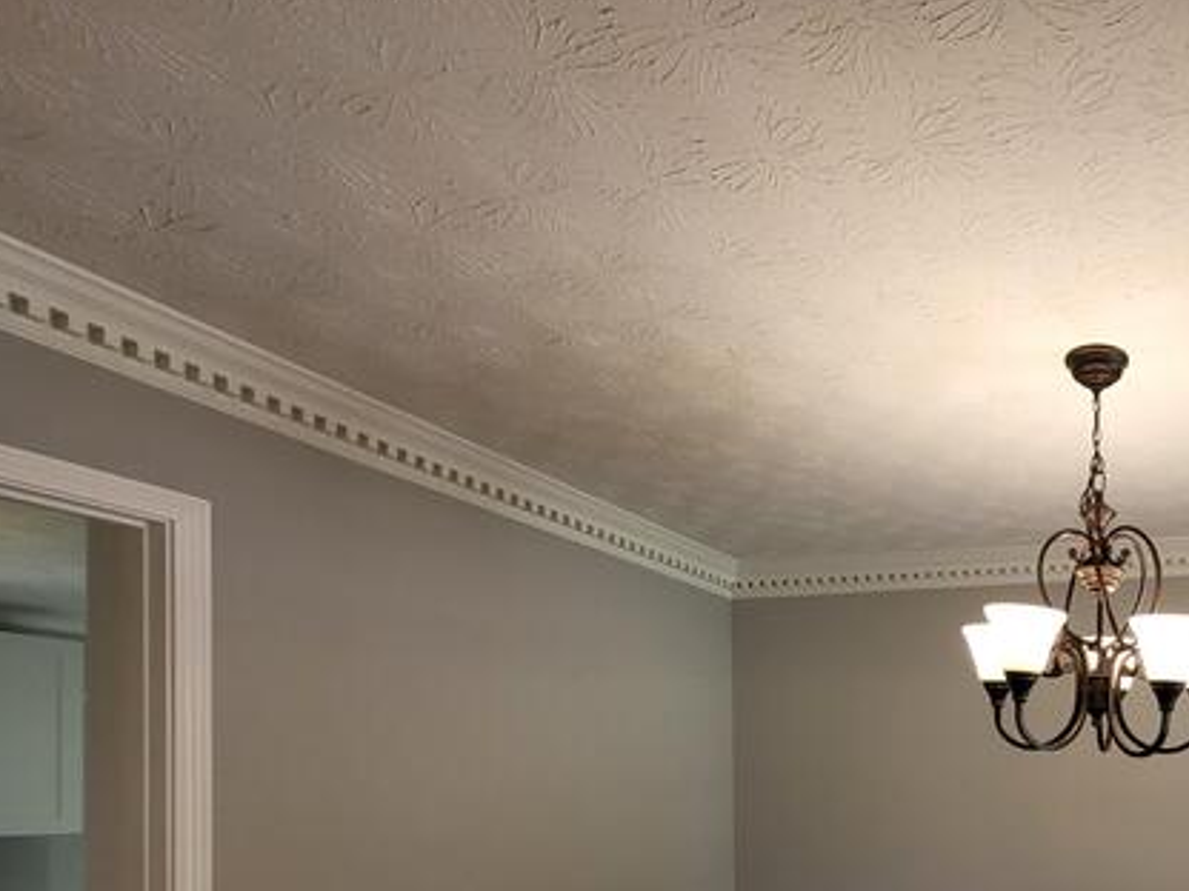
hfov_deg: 57.1
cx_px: 1120
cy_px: 791
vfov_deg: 49.3
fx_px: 859
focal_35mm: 25
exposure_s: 1/60
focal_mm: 1.74
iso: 100
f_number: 2.2
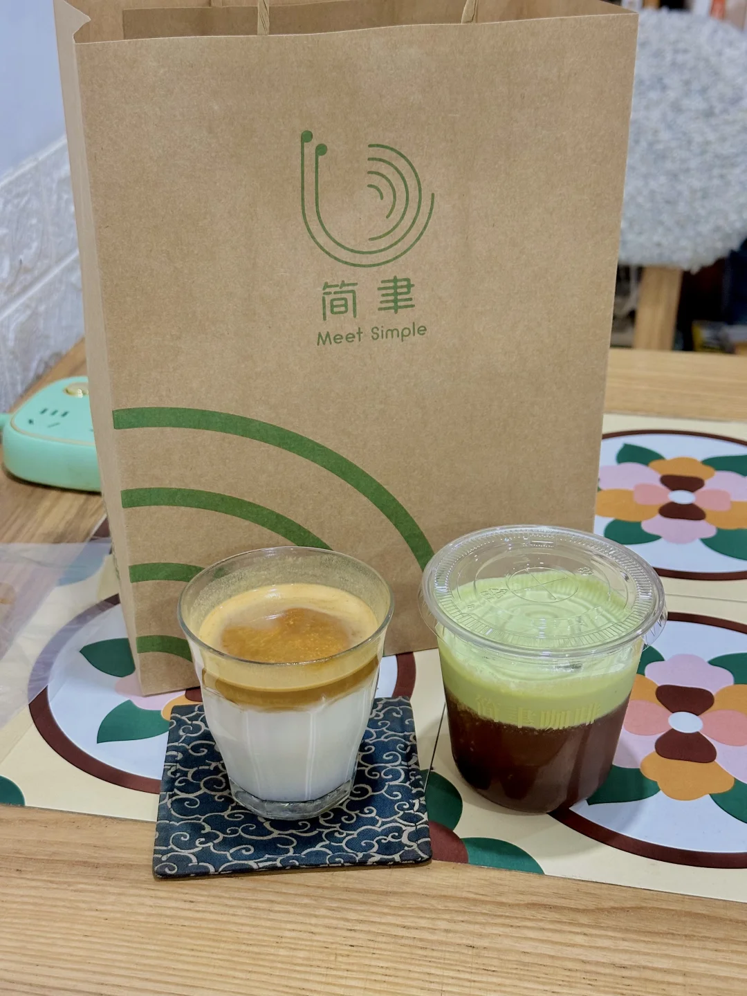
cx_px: 374
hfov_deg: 30.3
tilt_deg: -27.9
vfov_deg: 39.7
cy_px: 498
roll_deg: +2.3
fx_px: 1381
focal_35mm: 48
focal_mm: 6.86
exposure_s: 1/49
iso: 250
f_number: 1.78
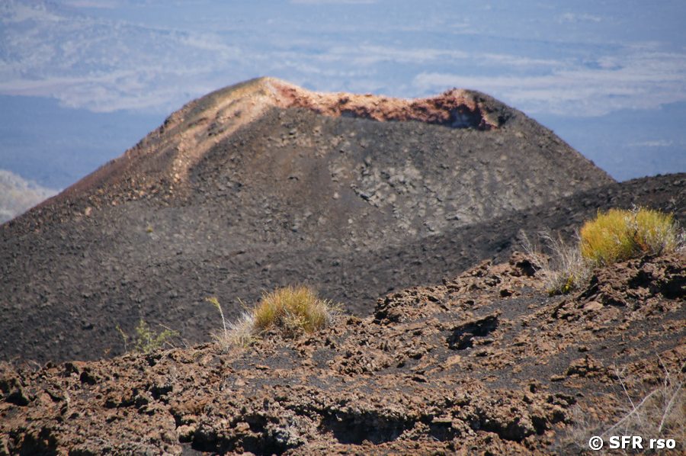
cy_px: 228
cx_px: 343
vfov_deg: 3.7
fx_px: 7138
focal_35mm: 375
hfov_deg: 5.5
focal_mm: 250
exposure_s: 1/400
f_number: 6.3
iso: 200
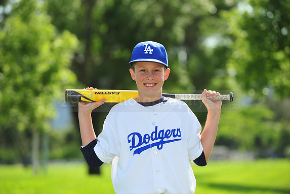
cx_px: 144
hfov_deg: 12.3
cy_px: 96
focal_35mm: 167
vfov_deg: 8.2
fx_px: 1345
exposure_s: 1/1600
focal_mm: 165
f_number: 4.5
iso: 320
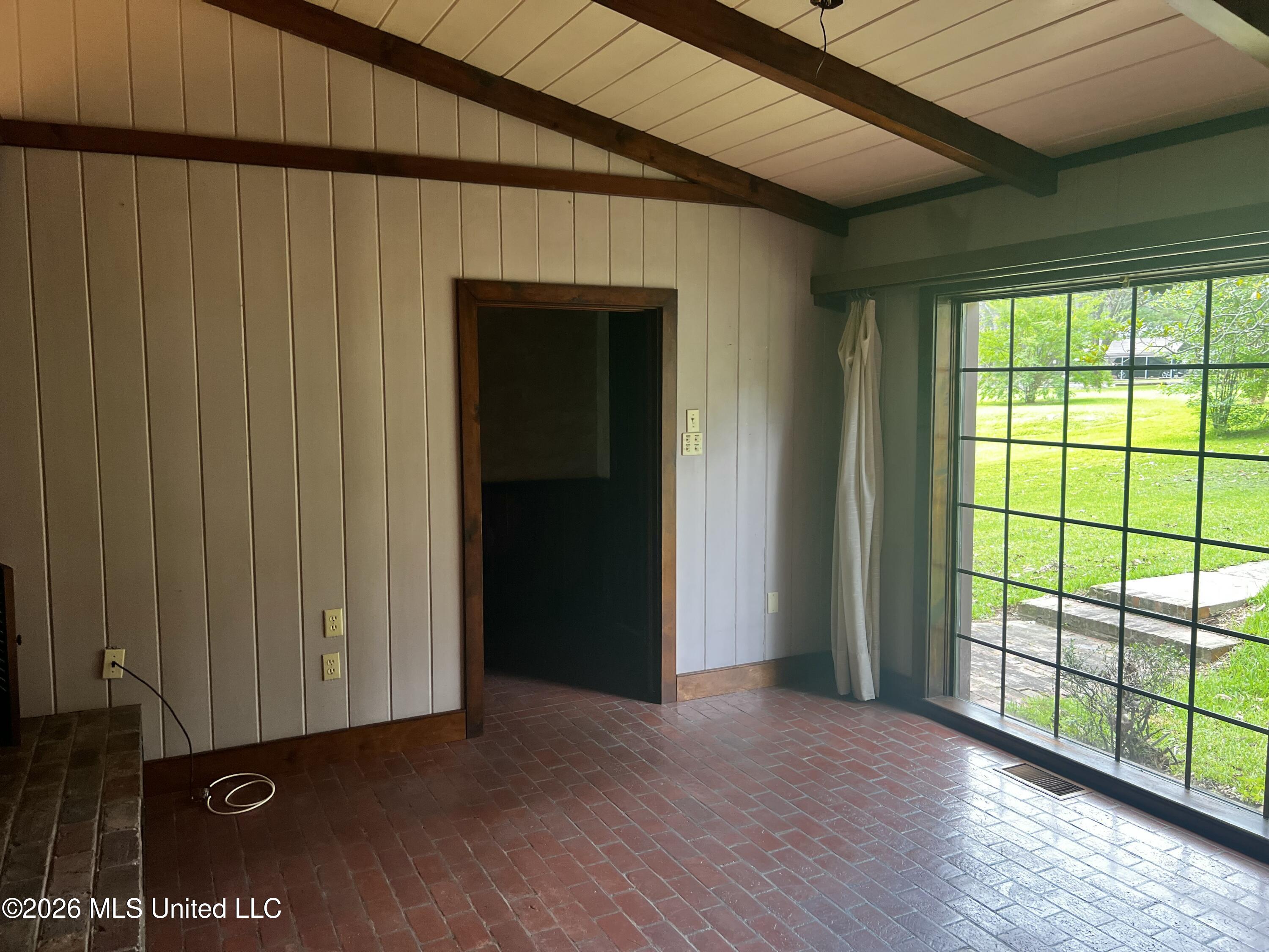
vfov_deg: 53.1
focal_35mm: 26
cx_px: 634
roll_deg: +0.6
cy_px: 476
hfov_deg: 67.3
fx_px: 953
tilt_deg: -5.7
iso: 125
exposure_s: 1/111
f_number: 1.5
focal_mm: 5.7
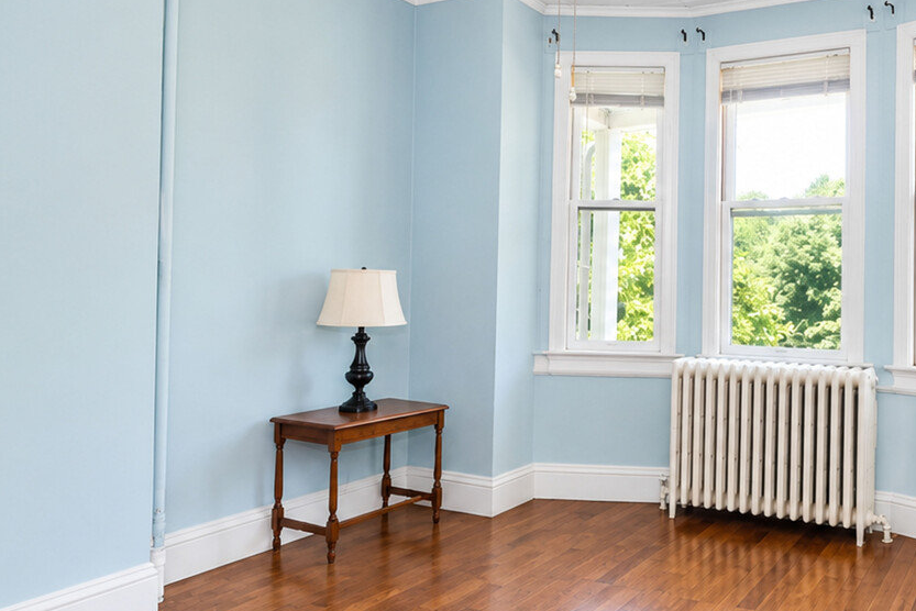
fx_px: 687
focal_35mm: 27
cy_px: 271
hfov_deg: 62.3
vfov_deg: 47.9
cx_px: 718
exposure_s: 1/60
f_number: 11
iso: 2000
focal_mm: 10
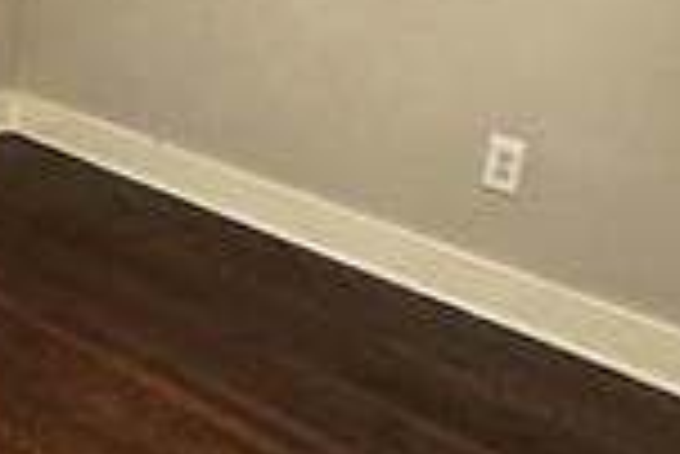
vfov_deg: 18.3
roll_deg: -3.7
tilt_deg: -14.9
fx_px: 1399
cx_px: -284
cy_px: 112
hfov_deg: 23.1
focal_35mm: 74
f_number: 2.2
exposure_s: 1/60
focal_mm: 2.22
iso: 640
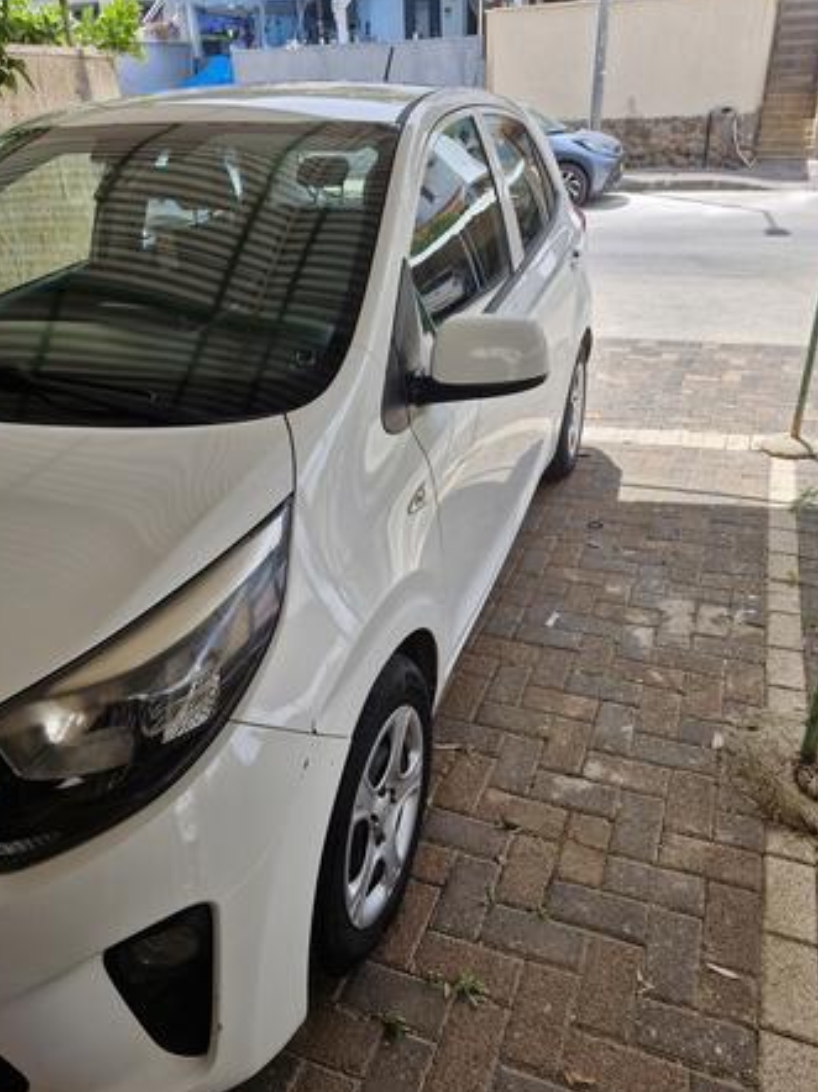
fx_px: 788
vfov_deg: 69.4
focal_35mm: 25
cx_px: 415
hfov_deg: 54.8
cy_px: 568
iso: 50
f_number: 1.8
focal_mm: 5.54
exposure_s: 1/742
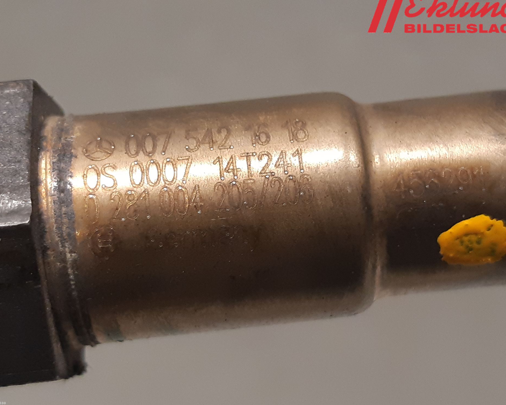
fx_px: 419
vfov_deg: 51.5
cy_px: 196
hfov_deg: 62.2
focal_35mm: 28
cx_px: 256
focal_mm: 3.93
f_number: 1.7
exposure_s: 1/50
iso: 200
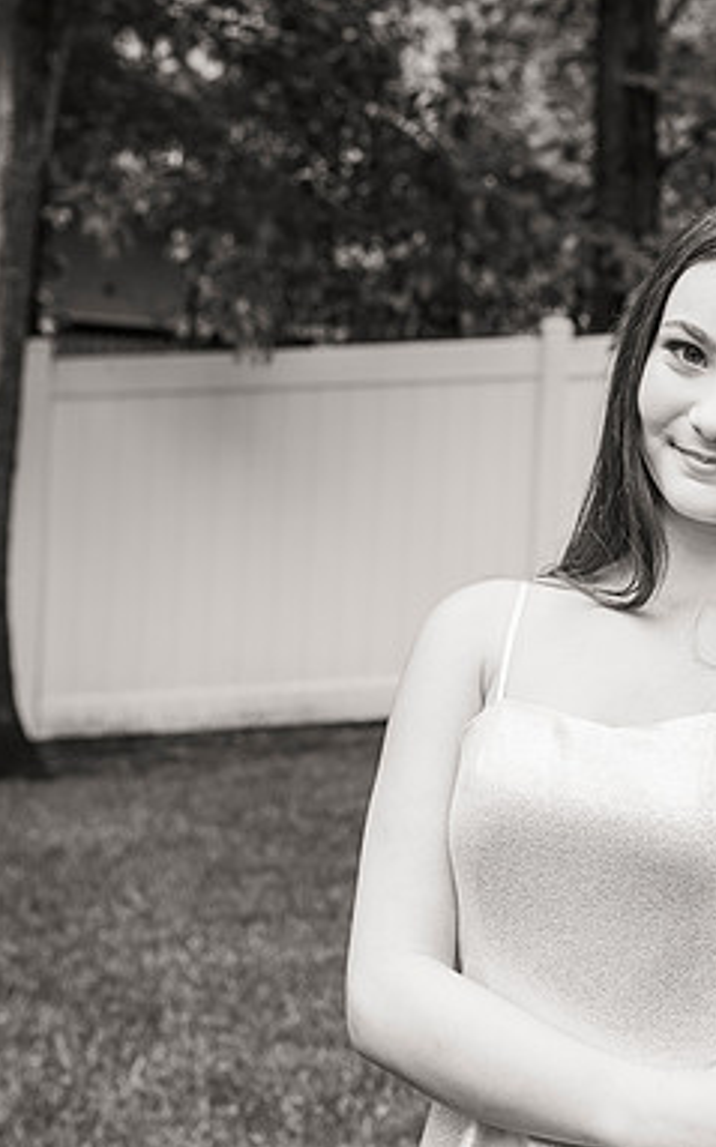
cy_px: 572
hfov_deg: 12.8
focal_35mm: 101
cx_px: 717
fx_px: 3157
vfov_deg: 20.6
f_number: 5.6
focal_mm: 58
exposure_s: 1/160
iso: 250
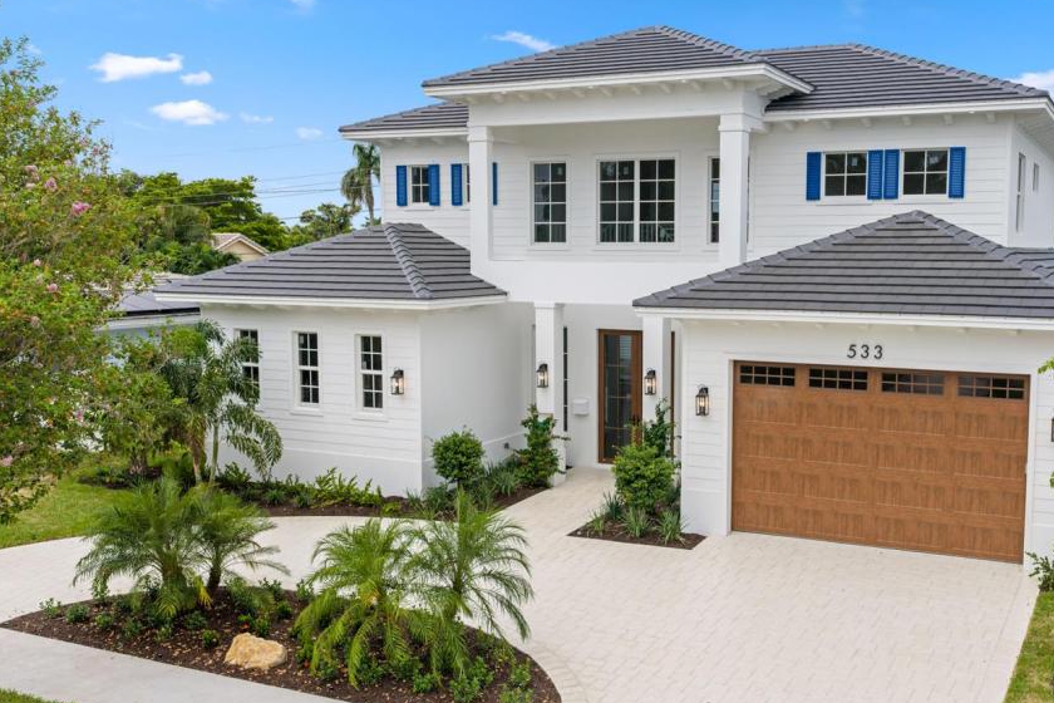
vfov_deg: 36.9
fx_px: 1054
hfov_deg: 52.8
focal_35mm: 36
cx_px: 630
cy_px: 357
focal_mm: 14.45
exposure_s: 1/500
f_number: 2.8
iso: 100
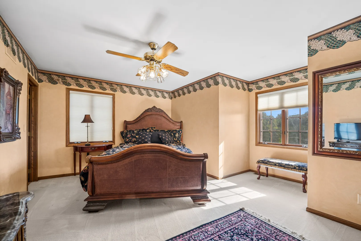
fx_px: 140
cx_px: 180
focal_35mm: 14
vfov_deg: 81.2
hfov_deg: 104.3
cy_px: 120
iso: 640
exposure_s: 1/40
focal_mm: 14
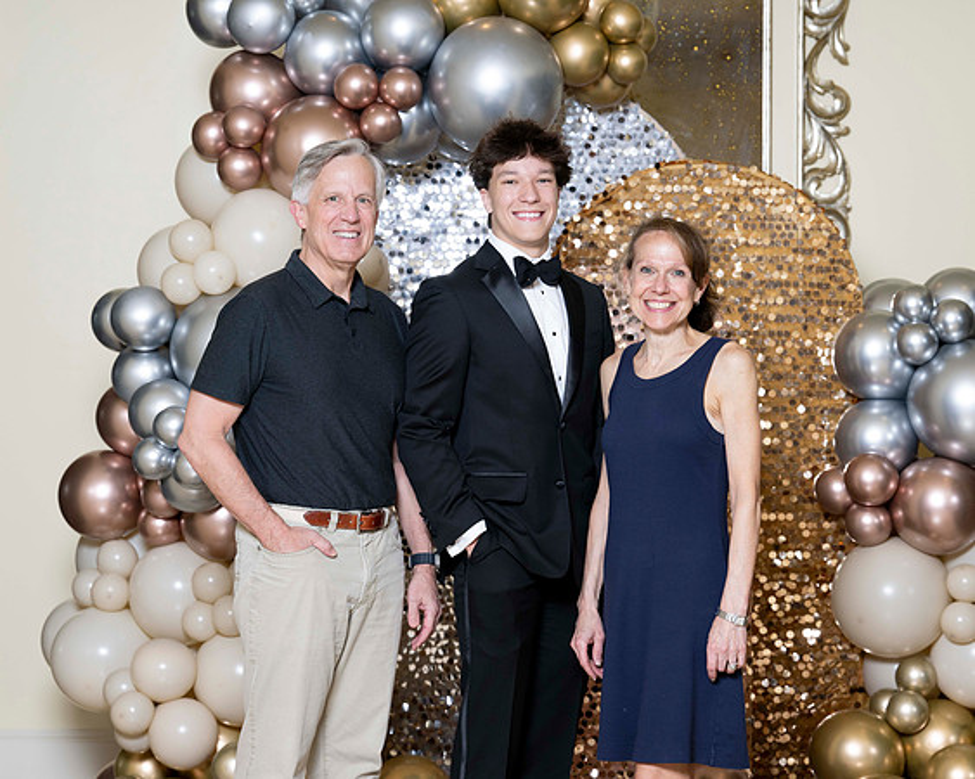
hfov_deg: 20.0
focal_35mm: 96
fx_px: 2761
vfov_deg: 16.1
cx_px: 515
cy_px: 390
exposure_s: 1/200
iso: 250
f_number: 5.6
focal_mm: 85
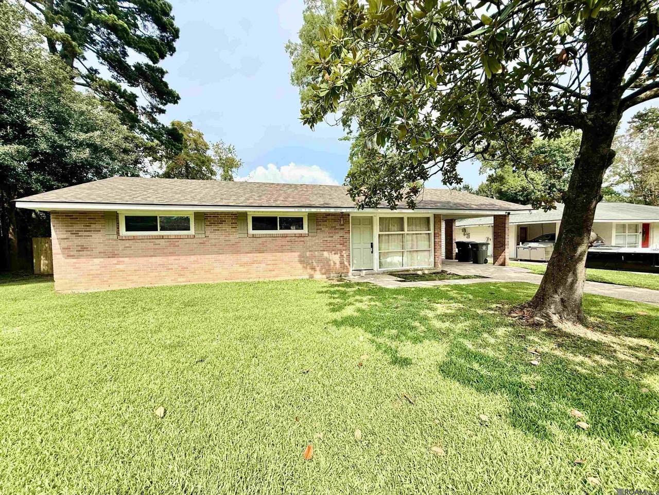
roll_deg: +0.4
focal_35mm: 14
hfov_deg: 102.1
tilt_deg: -2.8
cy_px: 248
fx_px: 267
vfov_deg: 85.7
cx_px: 330
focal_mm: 2.22
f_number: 2.2
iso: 50
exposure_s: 1/1698
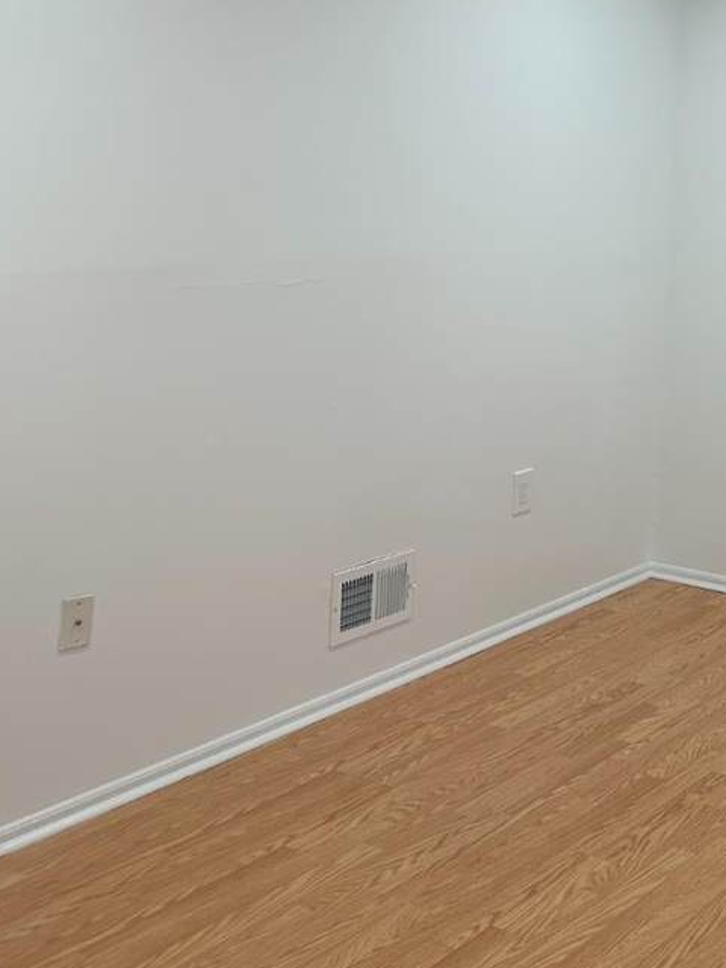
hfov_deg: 27.3
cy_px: 253
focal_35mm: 48
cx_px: 833
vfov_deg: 38.7
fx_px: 1342
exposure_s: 1/120
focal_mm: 6.86
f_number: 1.78
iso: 100
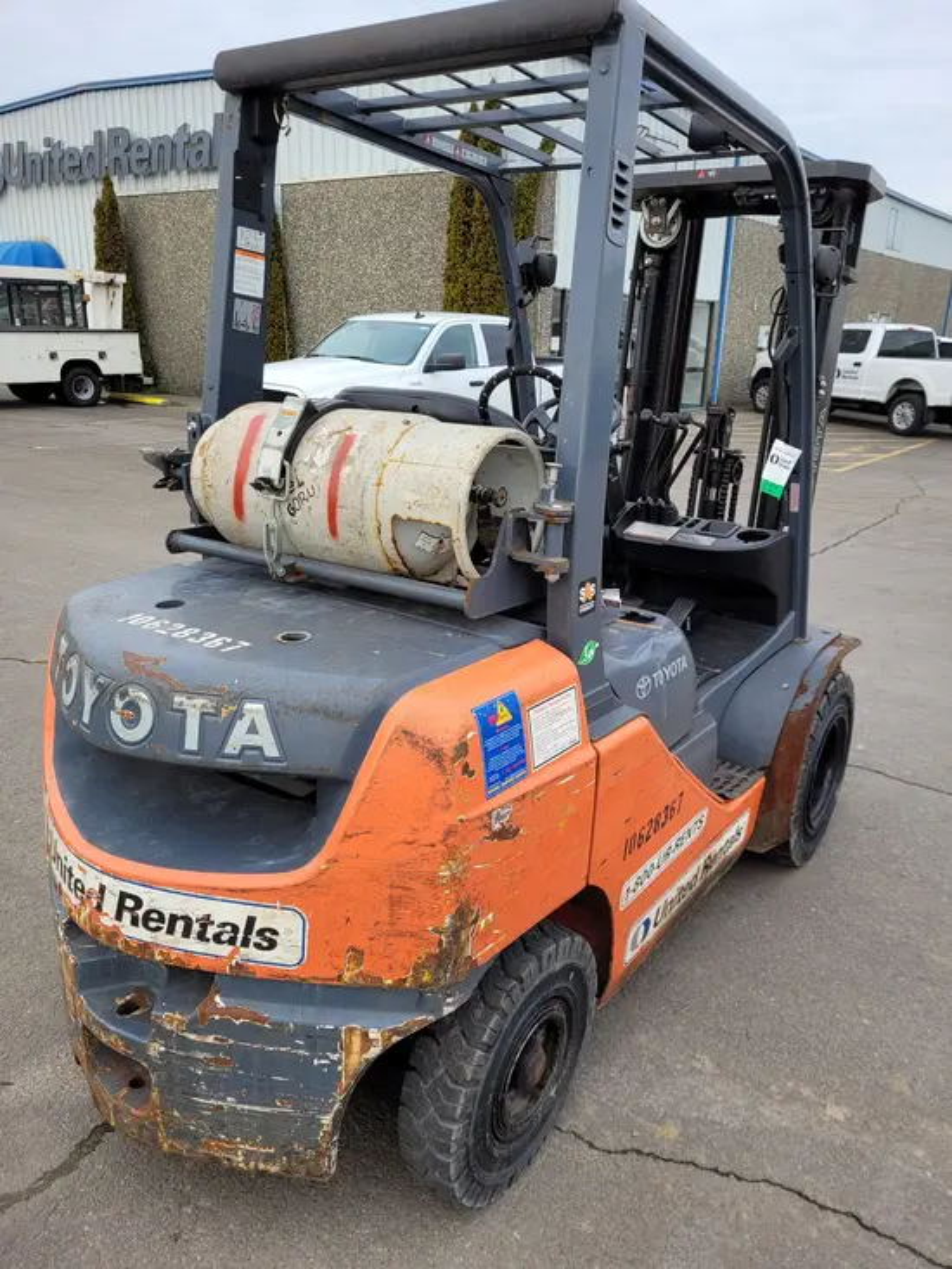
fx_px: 953
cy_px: 634
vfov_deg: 67.3
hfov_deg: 53.1
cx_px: 476
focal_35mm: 26
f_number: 1.8
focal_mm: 5.4
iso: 40
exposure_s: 1/624
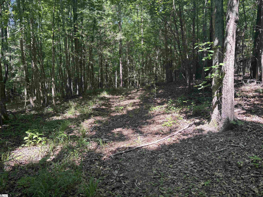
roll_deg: +1.3
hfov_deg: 67.3
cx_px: 132
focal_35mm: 26
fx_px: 198
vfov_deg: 53.1
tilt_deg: -6.5
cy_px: 98
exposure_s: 1/121
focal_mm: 5.96
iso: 50
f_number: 1.6
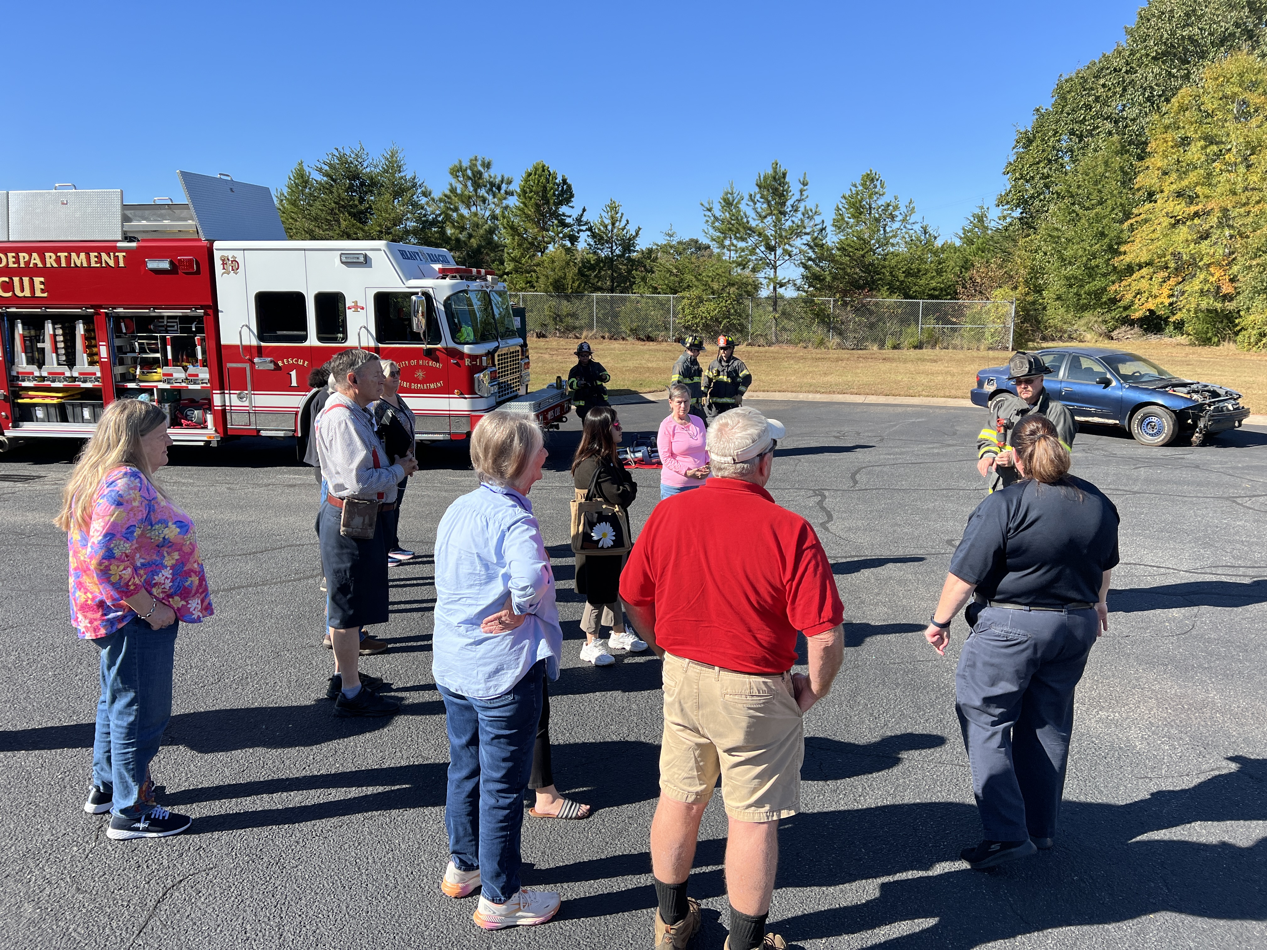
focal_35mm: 26
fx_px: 952
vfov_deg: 53.1
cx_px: 634
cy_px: 475
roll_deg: -0.8
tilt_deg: -9.7
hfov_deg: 67.3
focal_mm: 5.7
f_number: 1.5
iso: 50
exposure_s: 1/2404
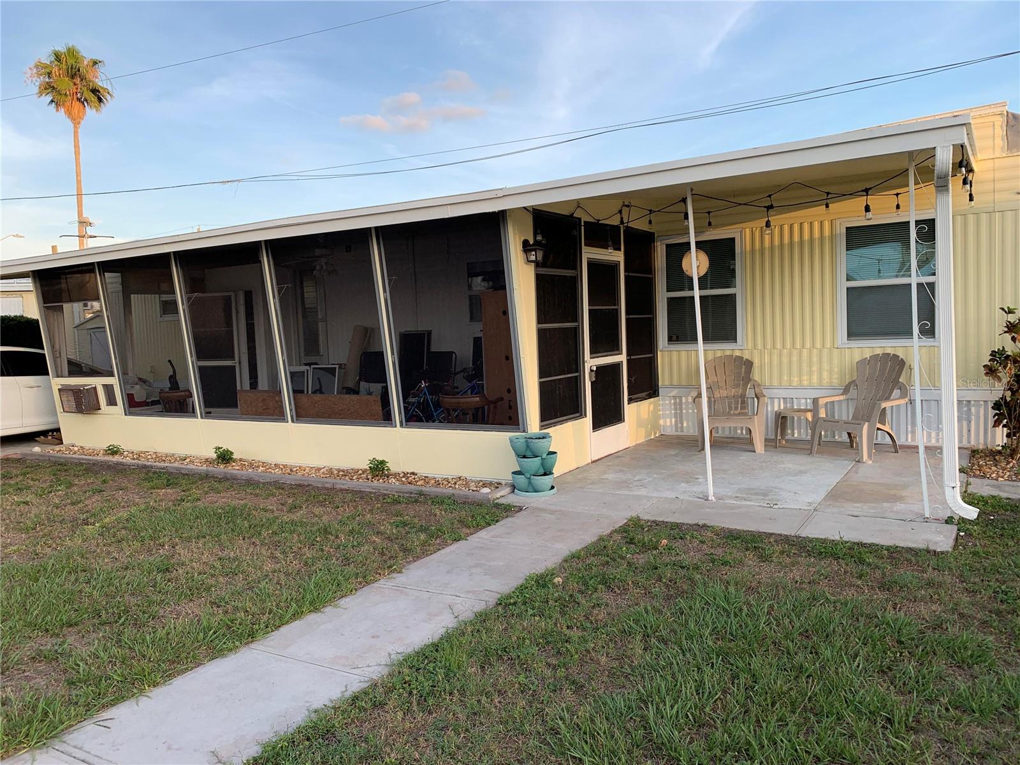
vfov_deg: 53.1
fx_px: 766
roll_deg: +3.5
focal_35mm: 26
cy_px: 382
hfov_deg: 67.3
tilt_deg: -2.7
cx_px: 510
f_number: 1.8
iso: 25
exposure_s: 1/388
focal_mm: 4.25
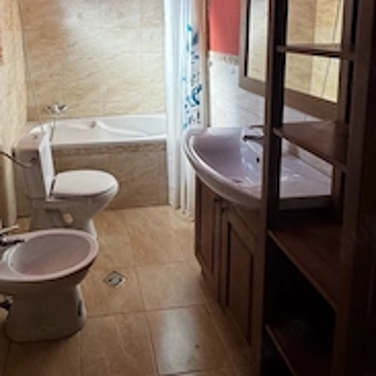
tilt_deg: -7.4
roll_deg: +0.2
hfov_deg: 57.6
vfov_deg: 54.7
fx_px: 332
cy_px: 72
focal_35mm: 27
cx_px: 121
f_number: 2.2
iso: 160
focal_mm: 2.22
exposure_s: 1/100
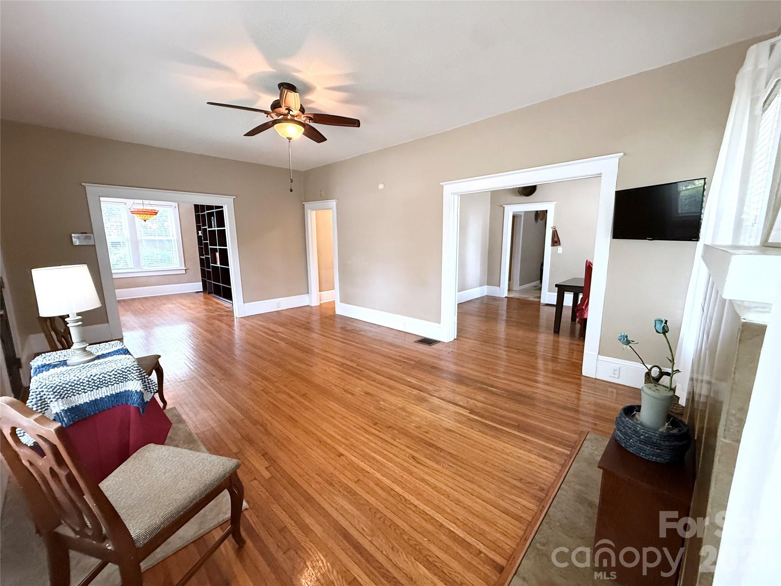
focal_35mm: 14
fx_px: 316
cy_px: 293
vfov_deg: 85.7
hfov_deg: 102.1
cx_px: 390
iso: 400
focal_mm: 2.22
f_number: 2.2
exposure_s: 1/60
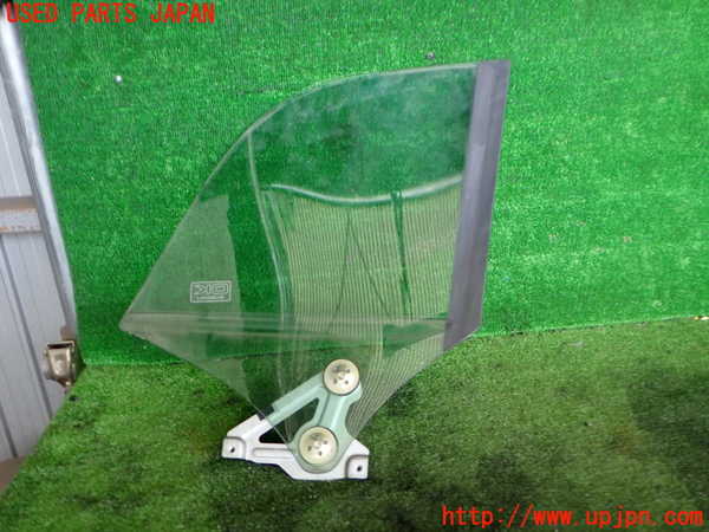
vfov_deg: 46.8
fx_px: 614
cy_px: 266
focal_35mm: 30
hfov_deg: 60.0
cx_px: 354
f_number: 2.3
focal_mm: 5.4
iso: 200
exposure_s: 1/80
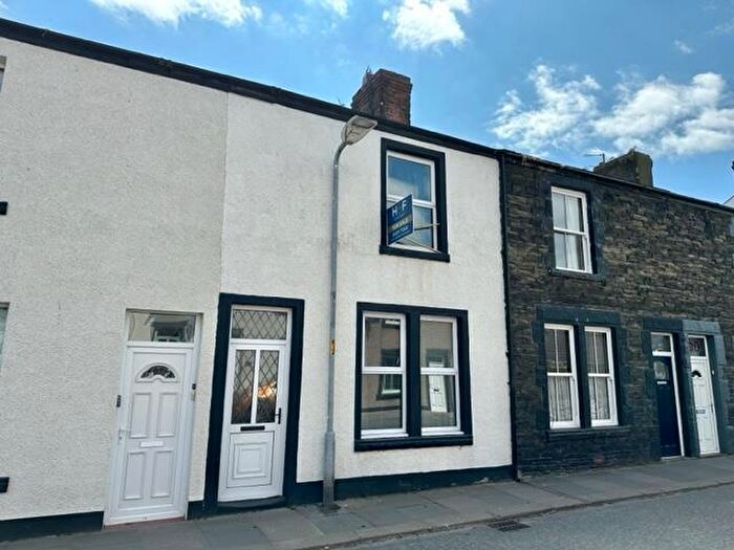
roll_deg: -0.5
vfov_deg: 56.8
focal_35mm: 24
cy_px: 275
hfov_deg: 71.6
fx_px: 509
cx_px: 367
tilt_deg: +10.5
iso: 80
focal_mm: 6.86
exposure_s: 1/4762
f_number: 1.78
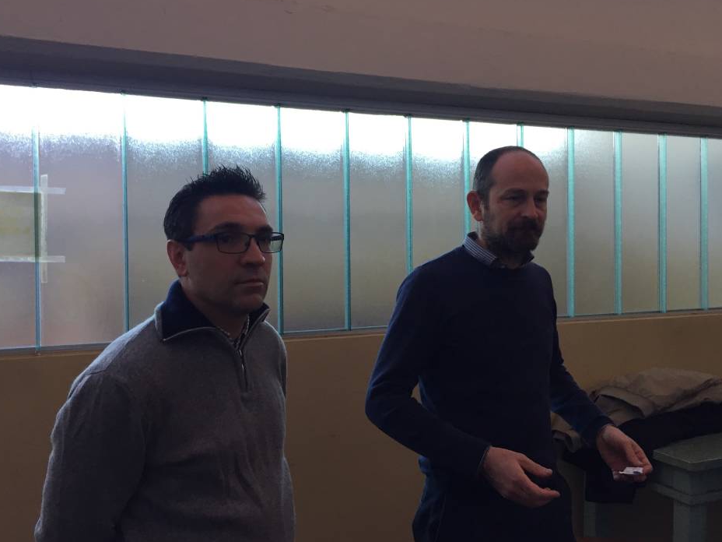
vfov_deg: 44.2
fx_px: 667
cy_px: 263
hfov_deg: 56.8
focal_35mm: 32
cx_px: 365
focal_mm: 4.15
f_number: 2.2
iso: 40
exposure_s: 1/33
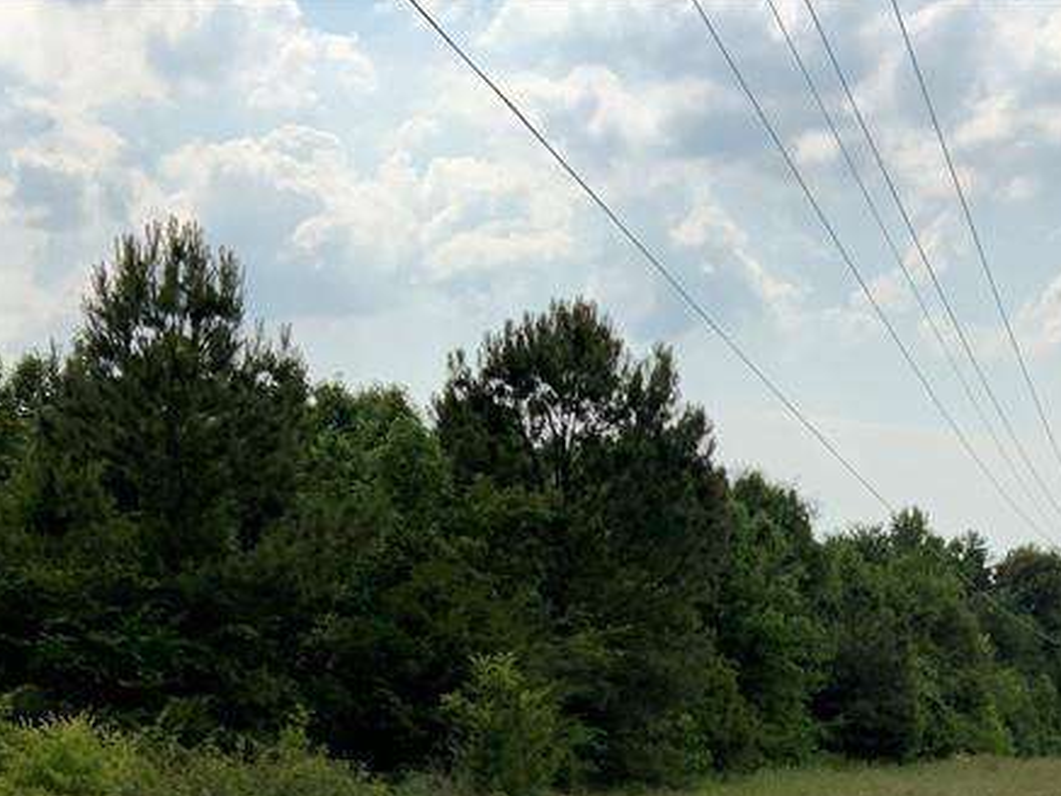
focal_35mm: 68
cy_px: 925
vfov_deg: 20.4
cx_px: 918
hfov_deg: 27.7
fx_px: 2085
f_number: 1.8
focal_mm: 3
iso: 16
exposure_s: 1/2538
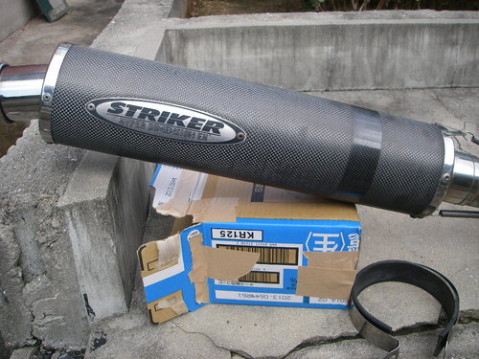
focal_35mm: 38
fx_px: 526
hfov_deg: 49.0
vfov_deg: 37.7
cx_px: 240
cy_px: 180
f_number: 3.3
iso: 64
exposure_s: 1/200
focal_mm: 6.3
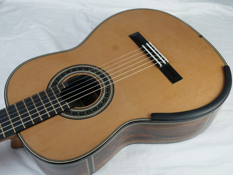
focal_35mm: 40
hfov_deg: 46.8
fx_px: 269
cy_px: 88
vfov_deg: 36.0
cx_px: 116
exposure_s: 1/60
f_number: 11
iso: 1250
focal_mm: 20
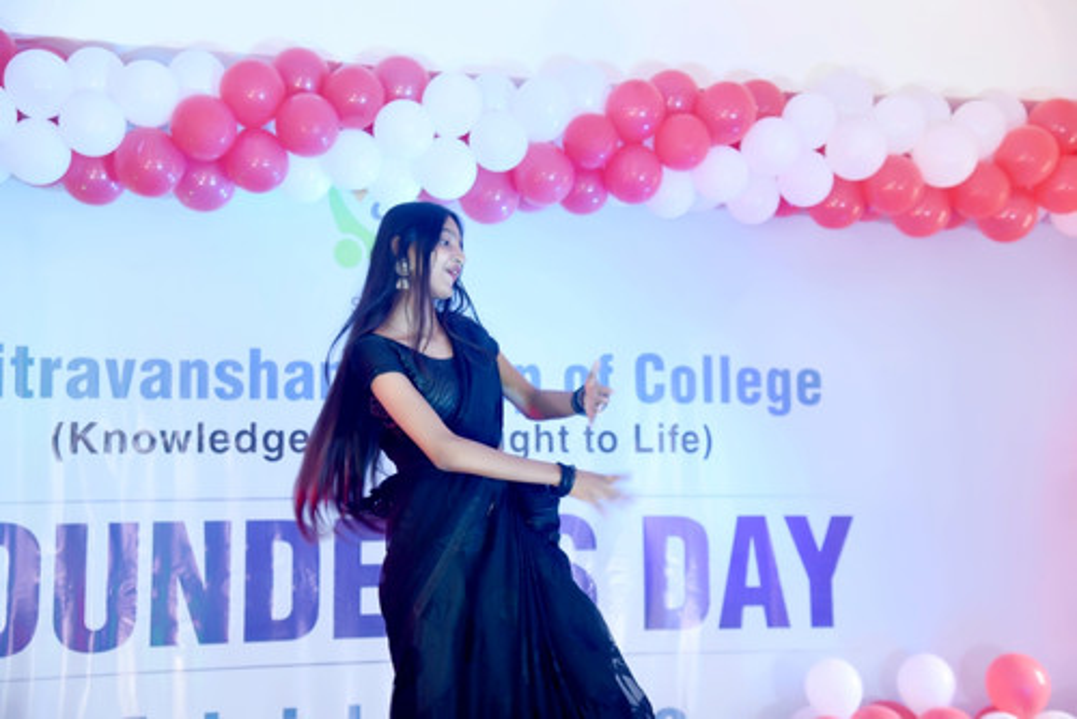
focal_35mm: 58
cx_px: 538
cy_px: 360
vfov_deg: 23.4
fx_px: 1736
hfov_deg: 34.5
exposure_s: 1/125
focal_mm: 58
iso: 1000
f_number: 4.5
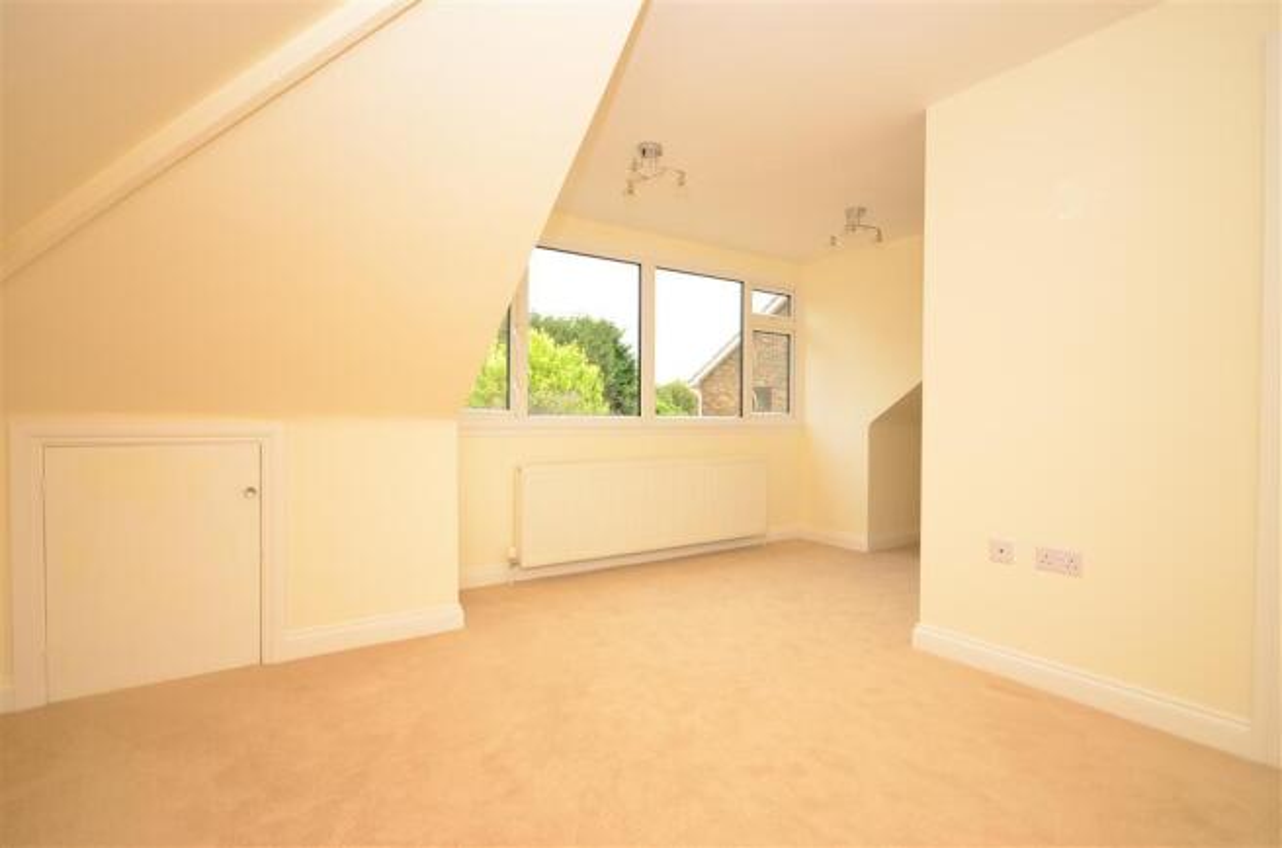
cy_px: 424
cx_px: 641
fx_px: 613
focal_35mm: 17
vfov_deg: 69.4
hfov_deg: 92.6
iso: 200
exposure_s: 1/80
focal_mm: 11.5
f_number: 5
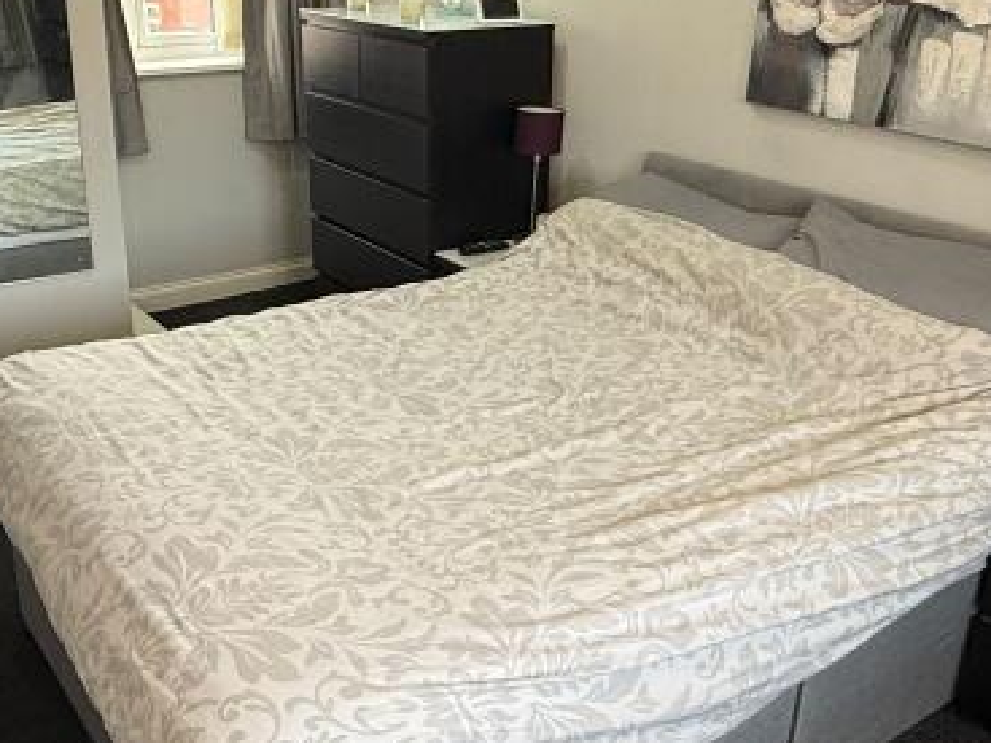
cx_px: 444
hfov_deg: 47.8
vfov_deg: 36.8
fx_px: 1117
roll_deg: -0.6
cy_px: 353
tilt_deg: -21.5
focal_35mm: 39
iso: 200
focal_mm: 2.22
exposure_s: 1/99
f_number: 2.2
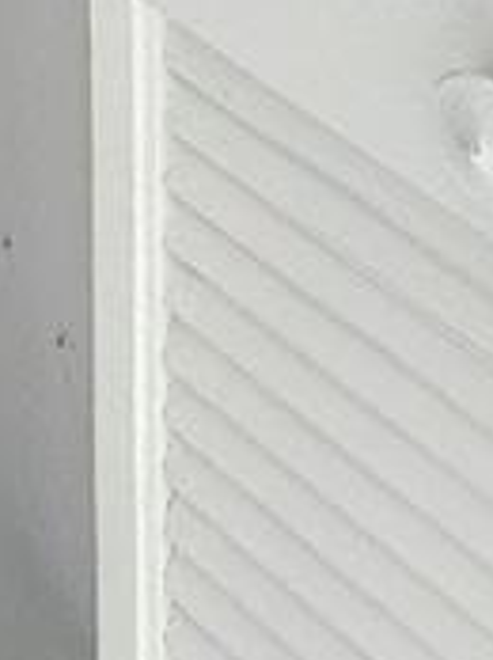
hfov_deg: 8.5
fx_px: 3027
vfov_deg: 10.5
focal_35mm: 159
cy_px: -982
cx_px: -675
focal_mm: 5.4
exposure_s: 1/24
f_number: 1.8
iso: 1000
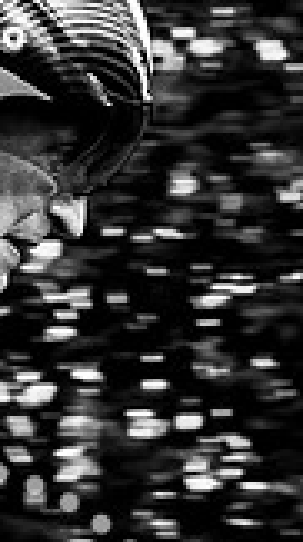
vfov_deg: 3.1
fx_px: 10156
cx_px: -85
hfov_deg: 1.7
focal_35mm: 707
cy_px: 314
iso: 160
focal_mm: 55
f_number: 5.6
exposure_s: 1/640
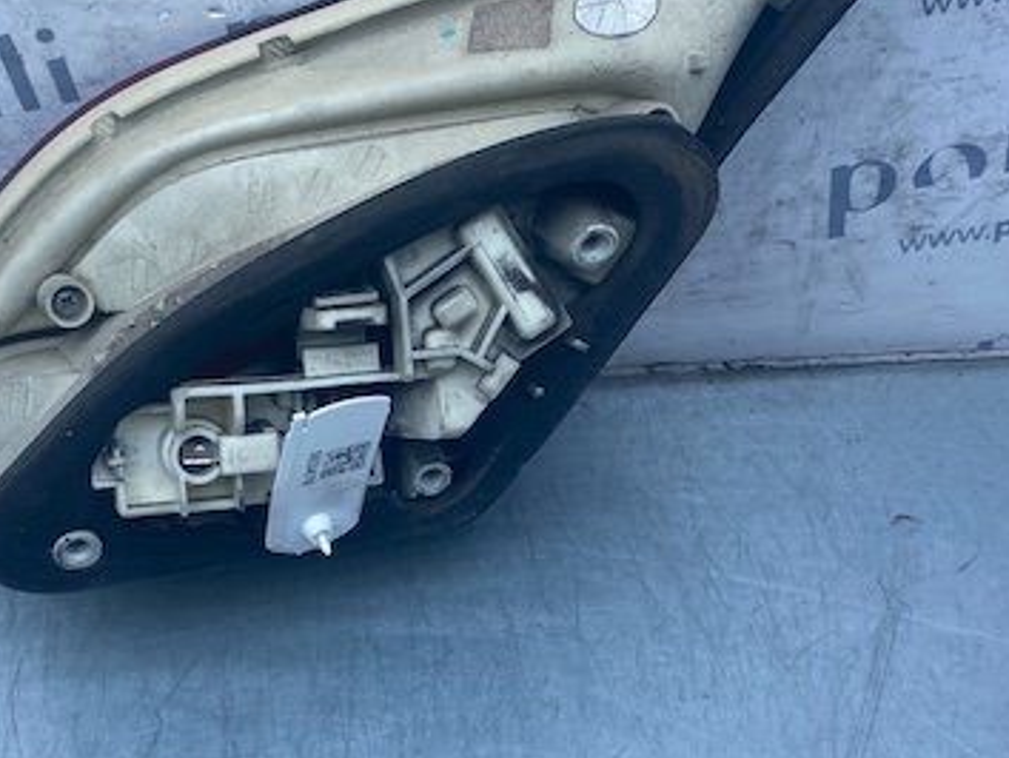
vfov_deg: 30.7
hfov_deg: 40.2
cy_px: 513
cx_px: 385
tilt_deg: -49.5
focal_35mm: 47
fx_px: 1371
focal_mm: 4.25
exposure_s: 1/816
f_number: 1.8
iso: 32
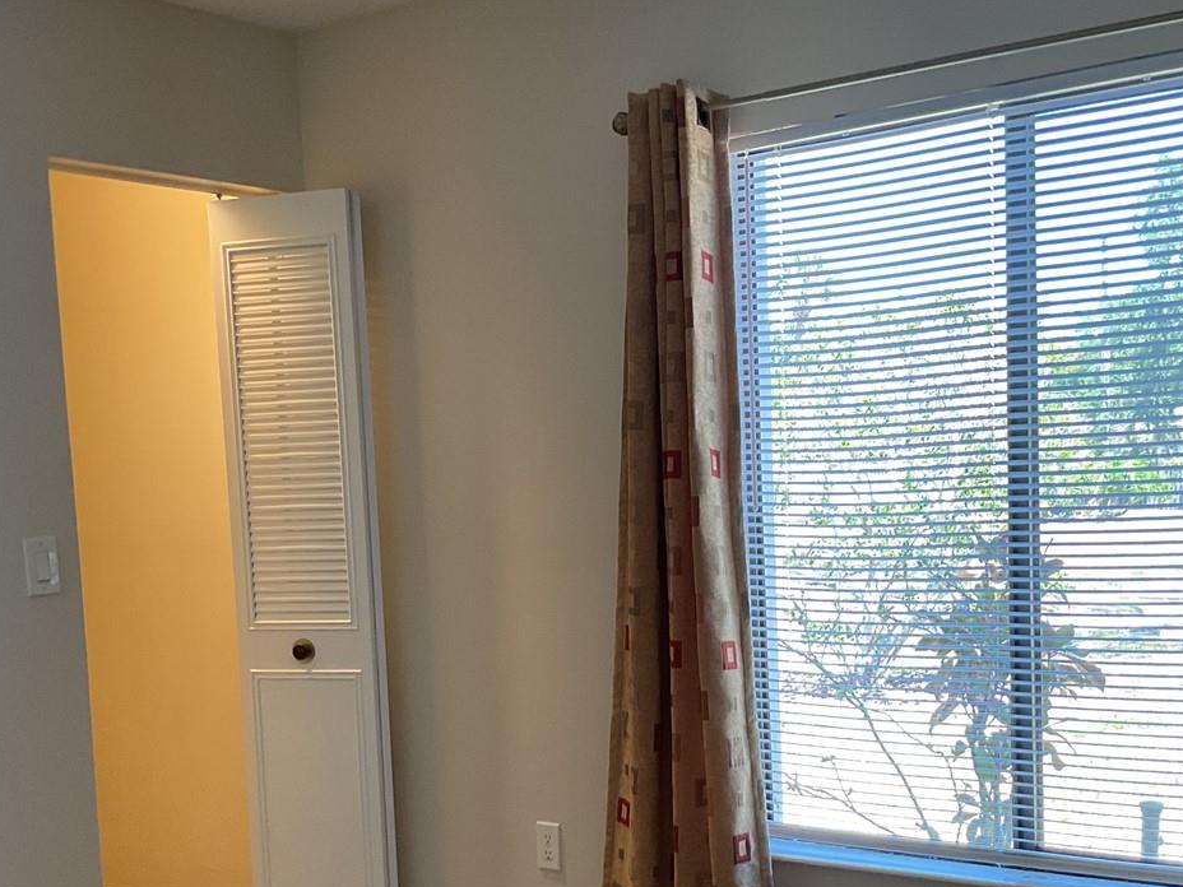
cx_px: 577
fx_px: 1709
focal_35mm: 50
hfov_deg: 38.2
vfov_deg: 28.7
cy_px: 659
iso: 40
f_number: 1.8
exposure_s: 1/60
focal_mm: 3
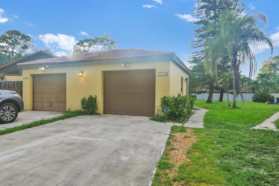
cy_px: 92
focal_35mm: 24
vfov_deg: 53.1
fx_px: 186
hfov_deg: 73.7
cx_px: 134
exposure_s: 1/15
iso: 200
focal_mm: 23
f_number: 11
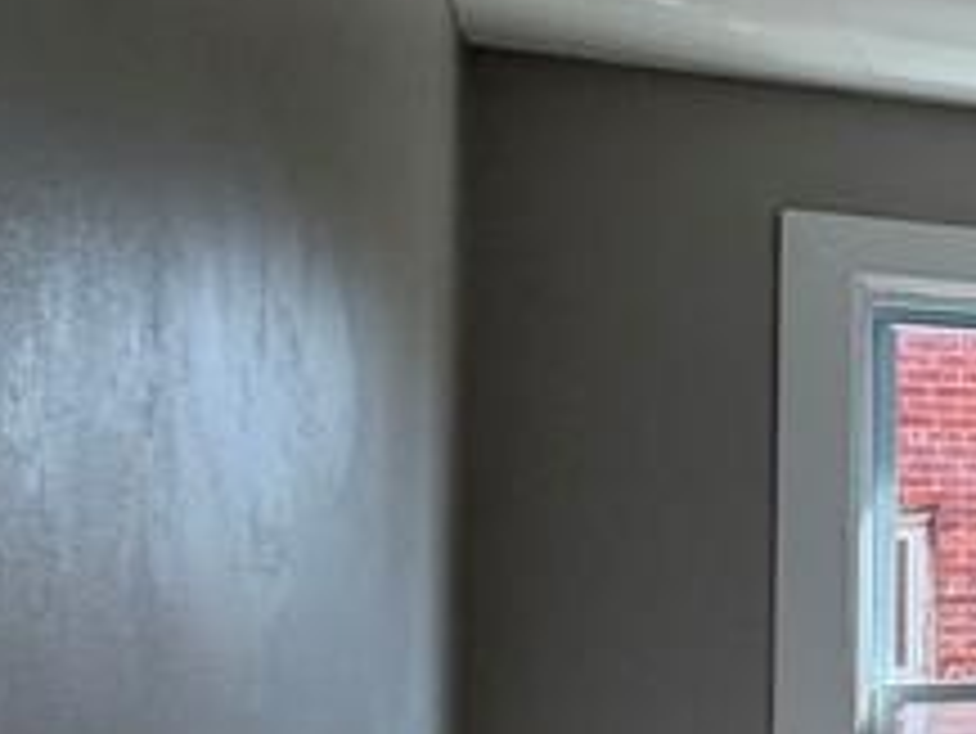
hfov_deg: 17.0
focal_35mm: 66
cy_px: 504
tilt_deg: +4.8
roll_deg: +1.7
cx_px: 2132
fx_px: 1862
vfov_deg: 22.2
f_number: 2.2
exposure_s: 1/152
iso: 64
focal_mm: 2.22
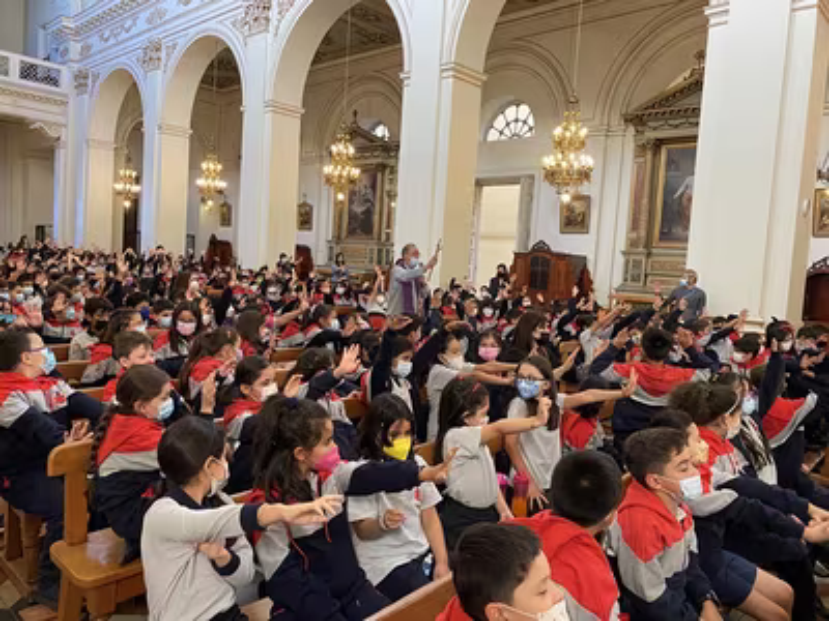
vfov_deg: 53.1
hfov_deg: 67.3
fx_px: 623
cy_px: 310
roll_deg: -3.8
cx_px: 414
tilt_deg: -4.2
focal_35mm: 26
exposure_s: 1/50
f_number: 1.8
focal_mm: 4.25
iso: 400
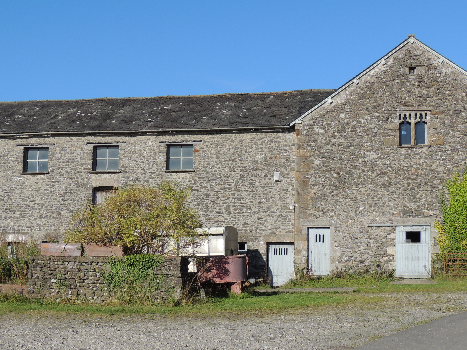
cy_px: 189
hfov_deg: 31.7
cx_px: 237
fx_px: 823
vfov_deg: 24.0
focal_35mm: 61
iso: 100
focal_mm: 7.6
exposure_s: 1/1250
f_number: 3.4
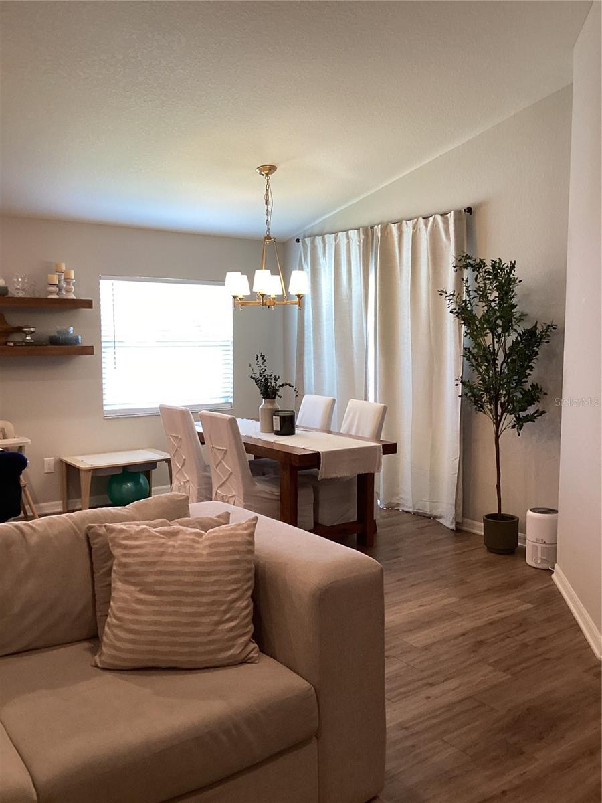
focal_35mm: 31
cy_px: 402
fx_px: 719
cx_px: 301
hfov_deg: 45.4
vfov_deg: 58.4
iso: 100
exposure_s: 1/60
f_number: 2.4
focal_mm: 3.3
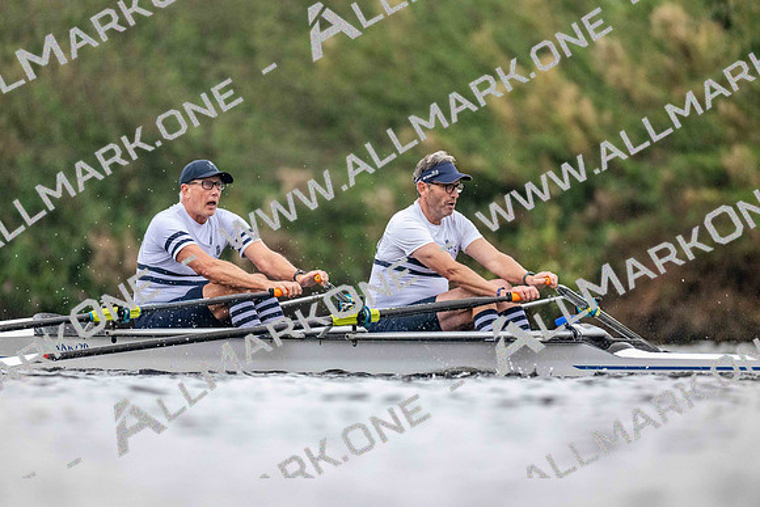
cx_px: 380
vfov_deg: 2.3
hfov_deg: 3.4
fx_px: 12669
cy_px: 254
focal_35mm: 600
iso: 4500
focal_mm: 600
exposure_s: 1/2500
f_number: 4
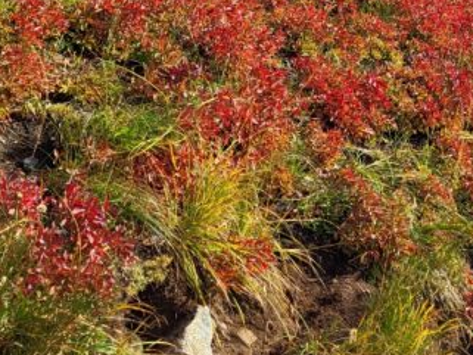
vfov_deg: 16.8
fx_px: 1135
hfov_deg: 23.0
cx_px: 423
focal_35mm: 83
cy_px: -109
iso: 40
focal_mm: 5.4
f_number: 1.8
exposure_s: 1/1667
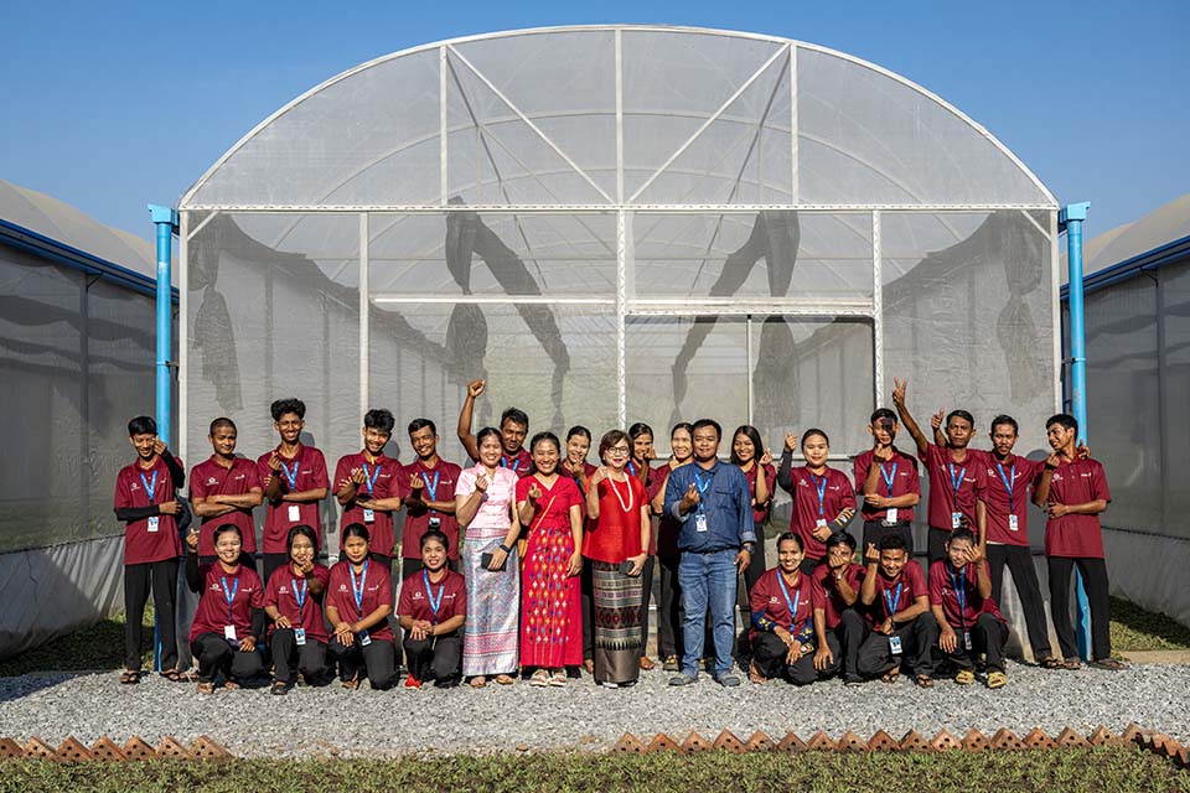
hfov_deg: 44.5
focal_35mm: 44
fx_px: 1454
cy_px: 396
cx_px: 595
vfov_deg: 30.5
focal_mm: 44
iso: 200
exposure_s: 1/800
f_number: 9
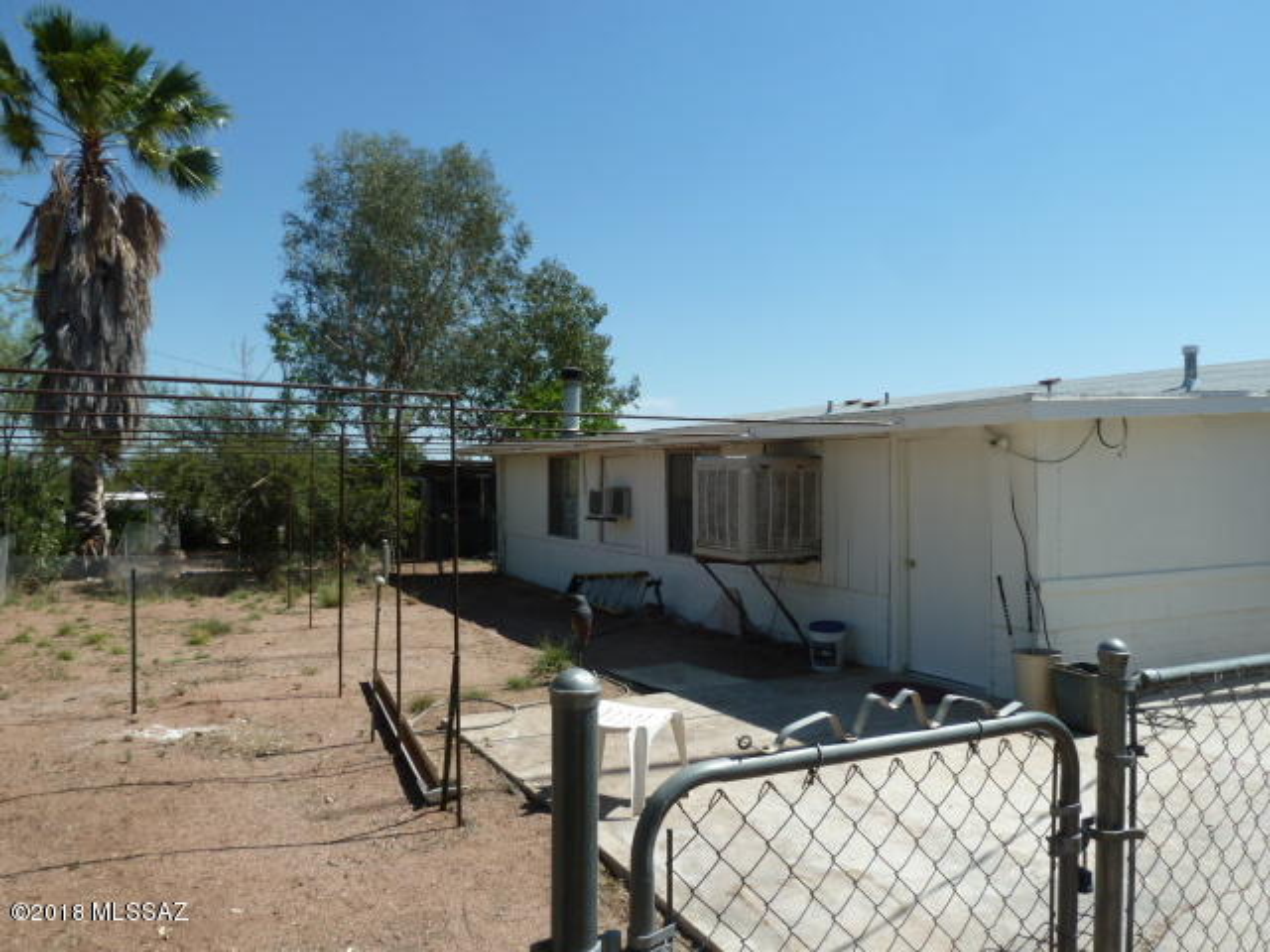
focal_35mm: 25
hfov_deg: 69.4
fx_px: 917
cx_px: 635
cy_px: 476
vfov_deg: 54.9
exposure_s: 1/400
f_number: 5
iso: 80
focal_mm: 4.1
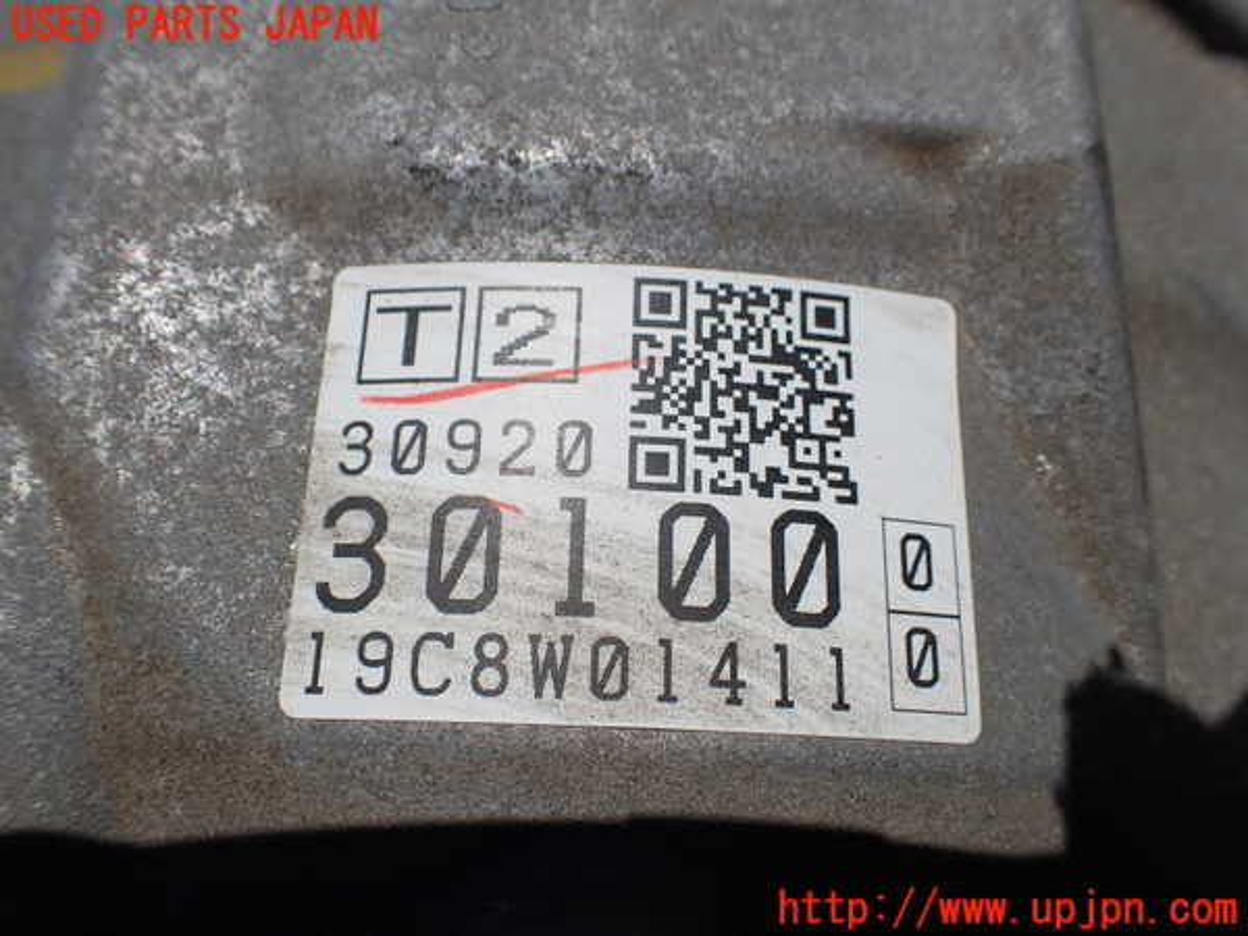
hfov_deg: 60.0
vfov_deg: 46.8
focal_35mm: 30
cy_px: 468
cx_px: 624
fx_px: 1082
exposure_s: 1/500
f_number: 9
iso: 100
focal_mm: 5.4
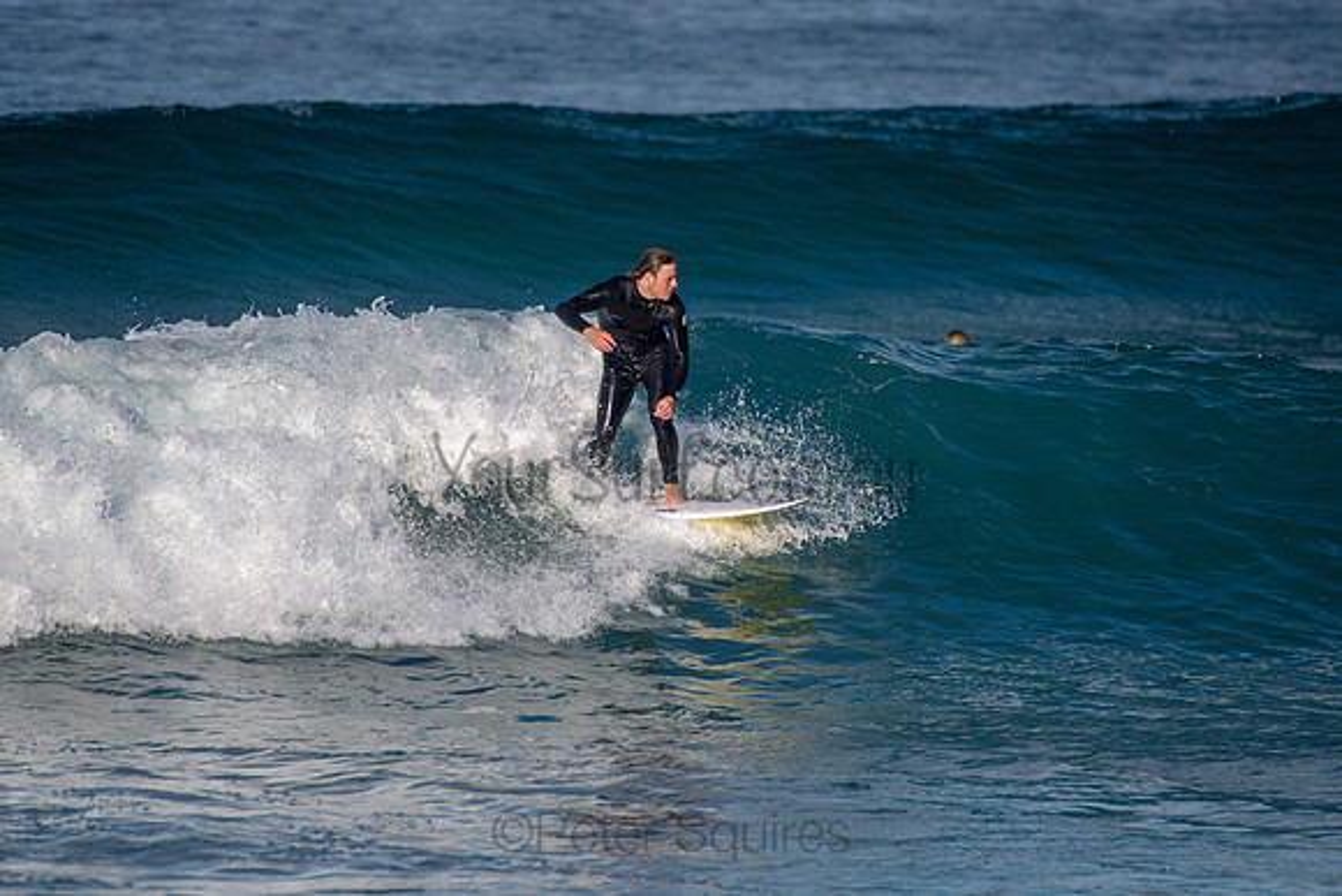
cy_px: 436
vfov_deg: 2.2
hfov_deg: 3.4
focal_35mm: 613
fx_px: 22866
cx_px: 689
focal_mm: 500
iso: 180
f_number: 5.6
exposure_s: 1/2000
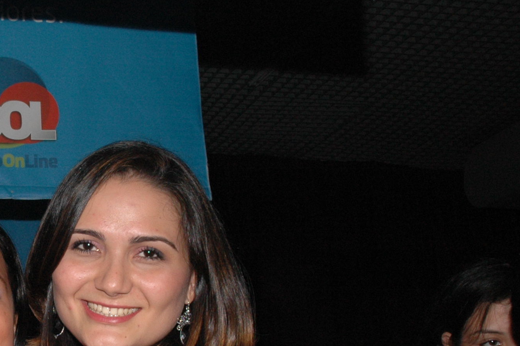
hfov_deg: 24.2
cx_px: 35
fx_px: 1169
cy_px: 290
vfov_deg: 16.7
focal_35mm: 81
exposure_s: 1/60
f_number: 13
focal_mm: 24
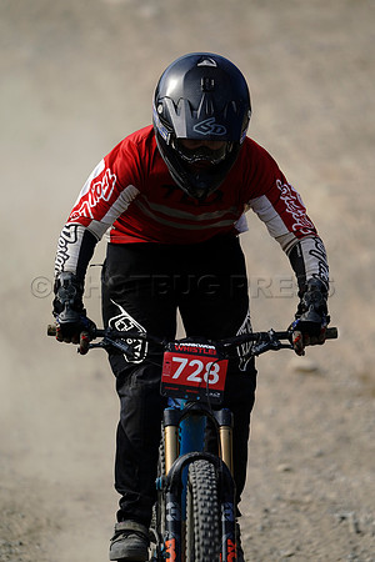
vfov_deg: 3.4
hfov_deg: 2.3
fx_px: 9374
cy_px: 281
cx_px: 188
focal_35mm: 600
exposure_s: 1/2000
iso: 500
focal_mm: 600
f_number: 4
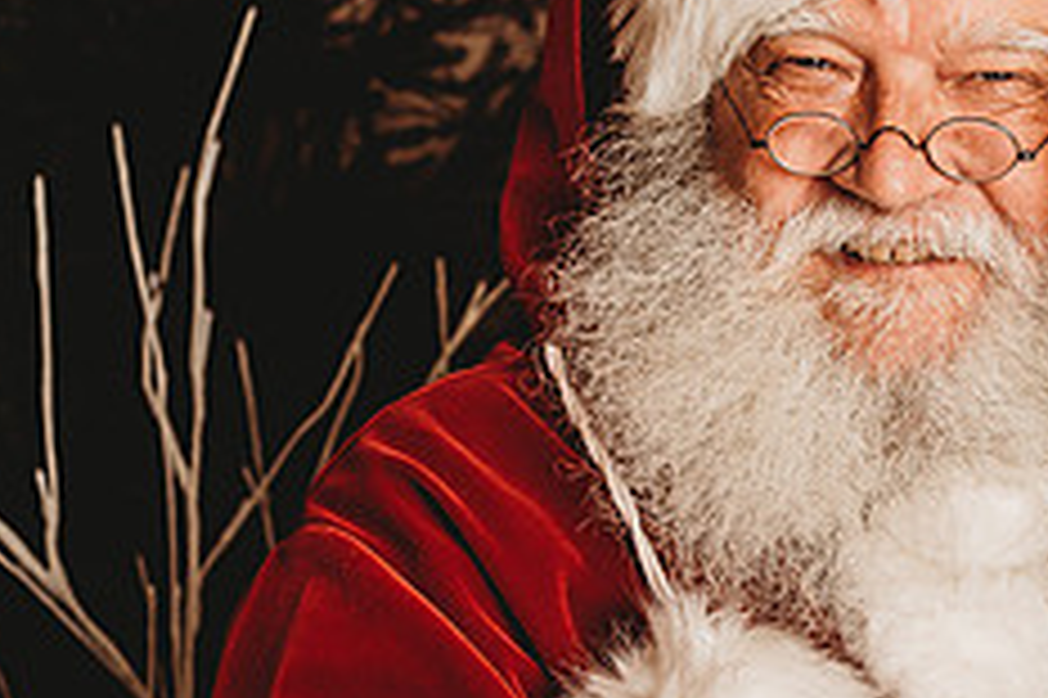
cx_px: 945
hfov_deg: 14.8
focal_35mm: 137
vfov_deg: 10.0
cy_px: 331
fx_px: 3985
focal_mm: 55
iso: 100
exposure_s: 1/160
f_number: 4
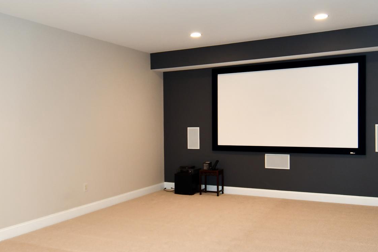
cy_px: 131
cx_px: 151
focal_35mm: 33
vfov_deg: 40.0
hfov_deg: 56.8
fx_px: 347
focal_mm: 12
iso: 560
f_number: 4
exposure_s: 1/60
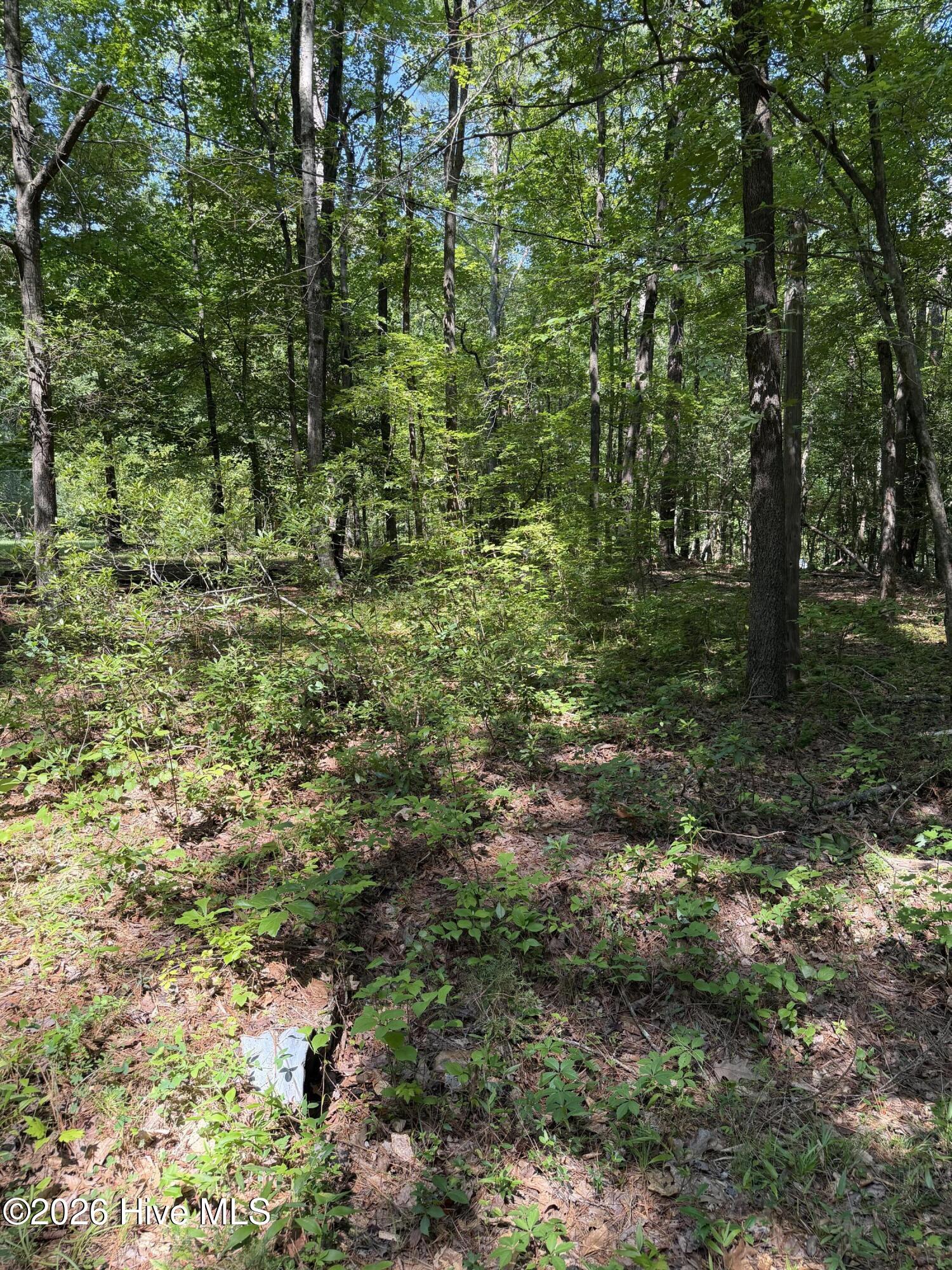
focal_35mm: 24
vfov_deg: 71.6
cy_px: 635
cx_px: 476
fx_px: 880
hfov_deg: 56.8
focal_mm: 6.76
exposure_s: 1/494
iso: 100
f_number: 1.78
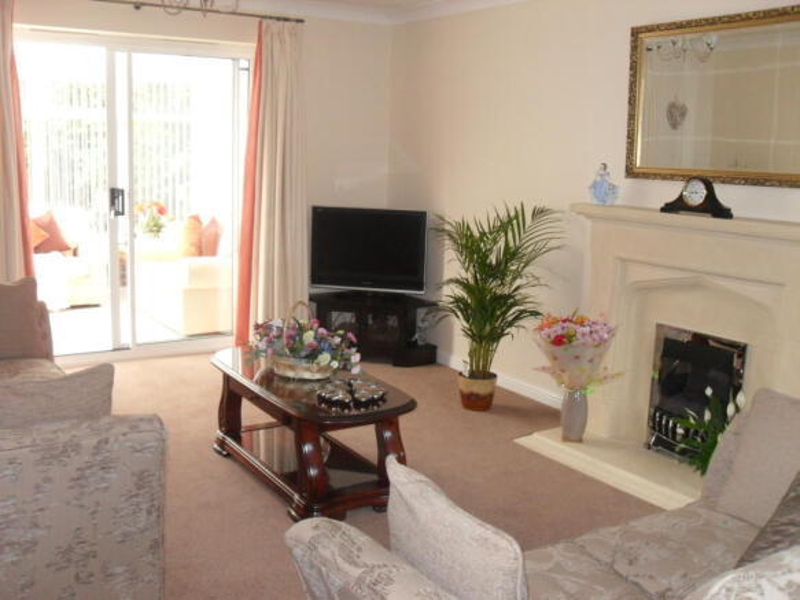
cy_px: 300
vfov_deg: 40.7
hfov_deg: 52.6
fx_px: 809
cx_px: 400
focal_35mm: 35
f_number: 2.8
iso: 200
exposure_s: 1/45
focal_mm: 6.2
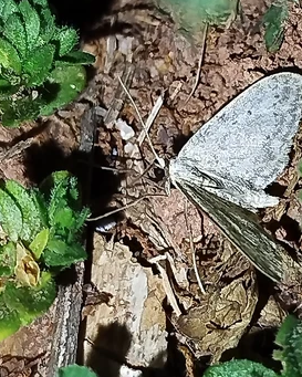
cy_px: 146
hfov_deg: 10.0
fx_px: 1720
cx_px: 223
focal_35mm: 154
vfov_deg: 12.5
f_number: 1.7
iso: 200
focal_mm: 5.31
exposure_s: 1/50
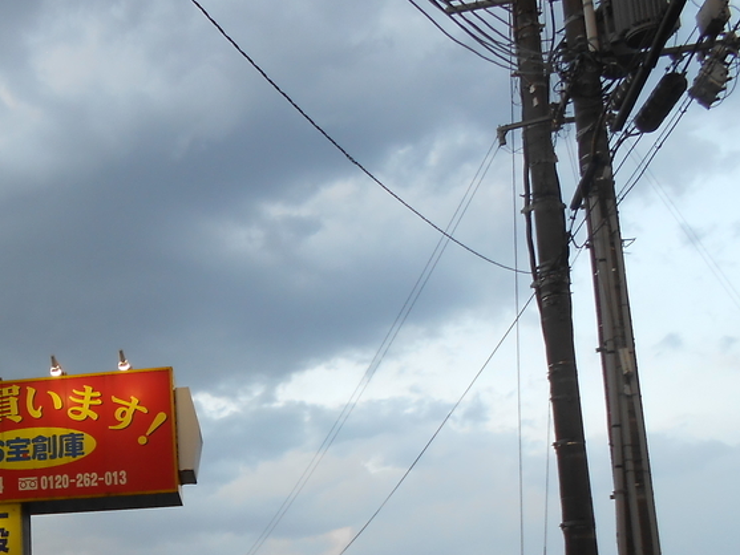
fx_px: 1197
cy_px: 471
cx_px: -21
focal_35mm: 56
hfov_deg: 31.4
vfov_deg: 25.5
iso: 80
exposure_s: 1/40
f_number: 3.5
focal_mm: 4.6
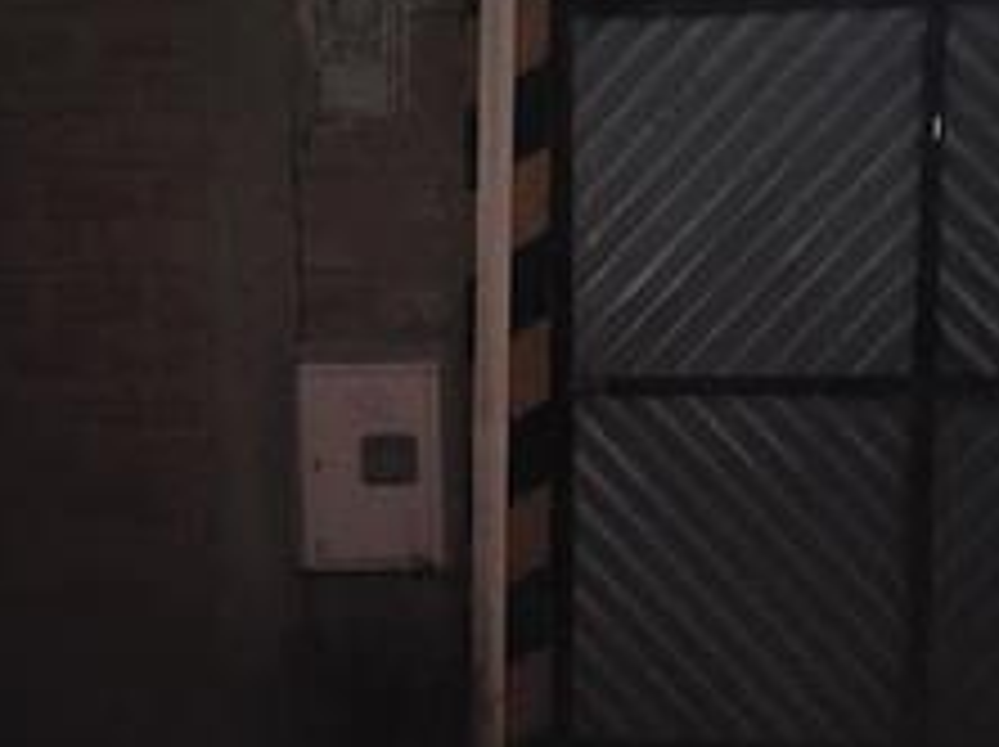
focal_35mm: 50
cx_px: 412
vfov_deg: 29.0
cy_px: 400
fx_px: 1441
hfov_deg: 38.1
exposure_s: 1/10
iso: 5000
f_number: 1.8
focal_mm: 5.4
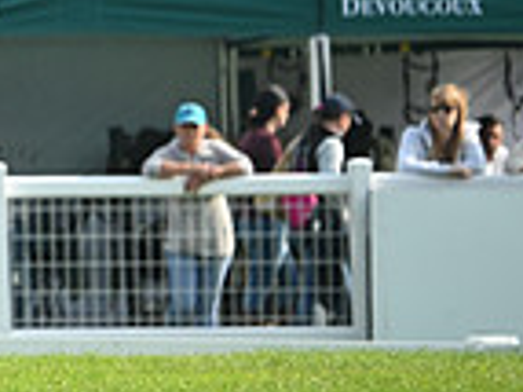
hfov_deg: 1.9
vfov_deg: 1.5
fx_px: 15337
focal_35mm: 1016
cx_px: -530
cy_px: -31
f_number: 5
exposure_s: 1/1250
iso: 500
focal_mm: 260
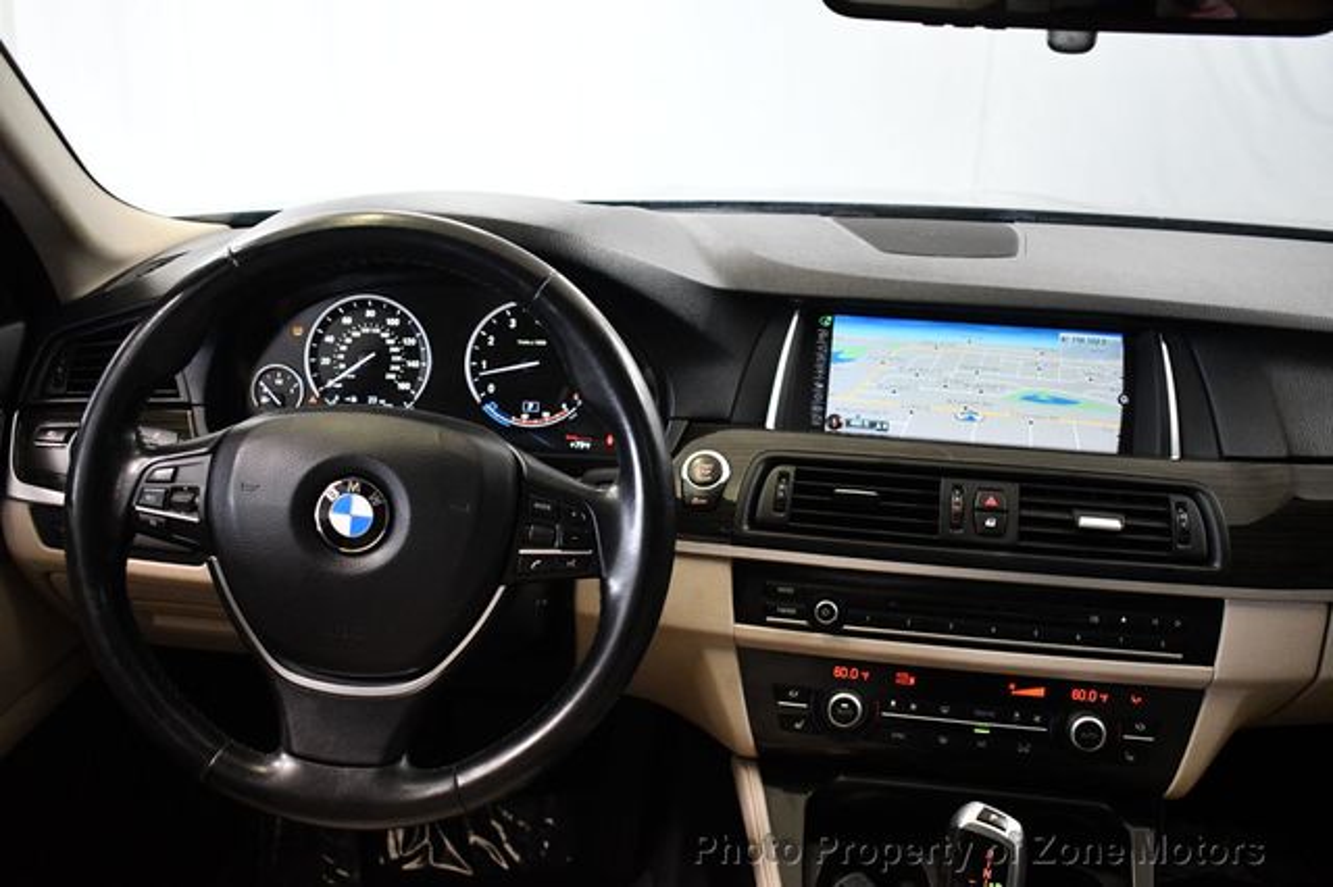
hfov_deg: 55.8
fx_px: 1258
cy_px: 444
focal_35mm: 34
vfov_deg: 38.8
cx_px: 666
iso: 3200
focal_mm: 23
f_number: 3.8
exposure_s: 1/100
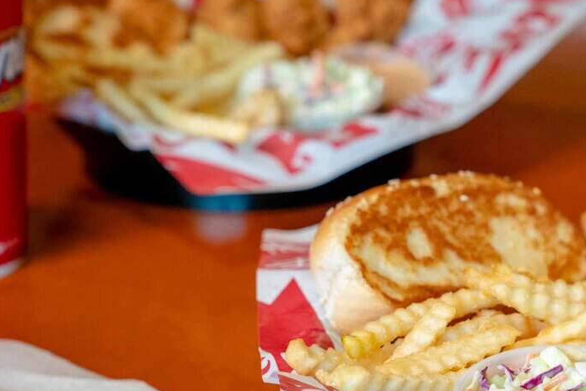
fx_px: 1888
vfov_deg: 11.8
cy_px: 233
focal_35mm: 116
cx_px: 457
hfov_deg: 17.5
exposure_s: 1/80
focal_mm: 67
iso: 800
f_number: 5
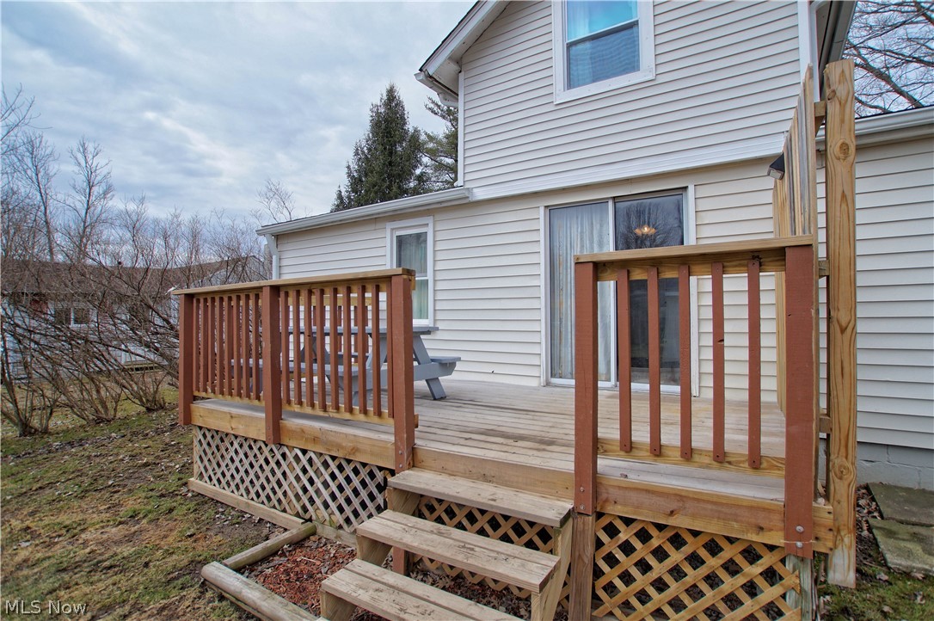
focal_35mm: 18
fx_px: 467
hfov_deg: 90.1
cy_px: 310
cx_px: 467
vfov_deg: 67.3
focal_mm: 12
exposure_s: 1/500
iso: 100
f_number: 4.5
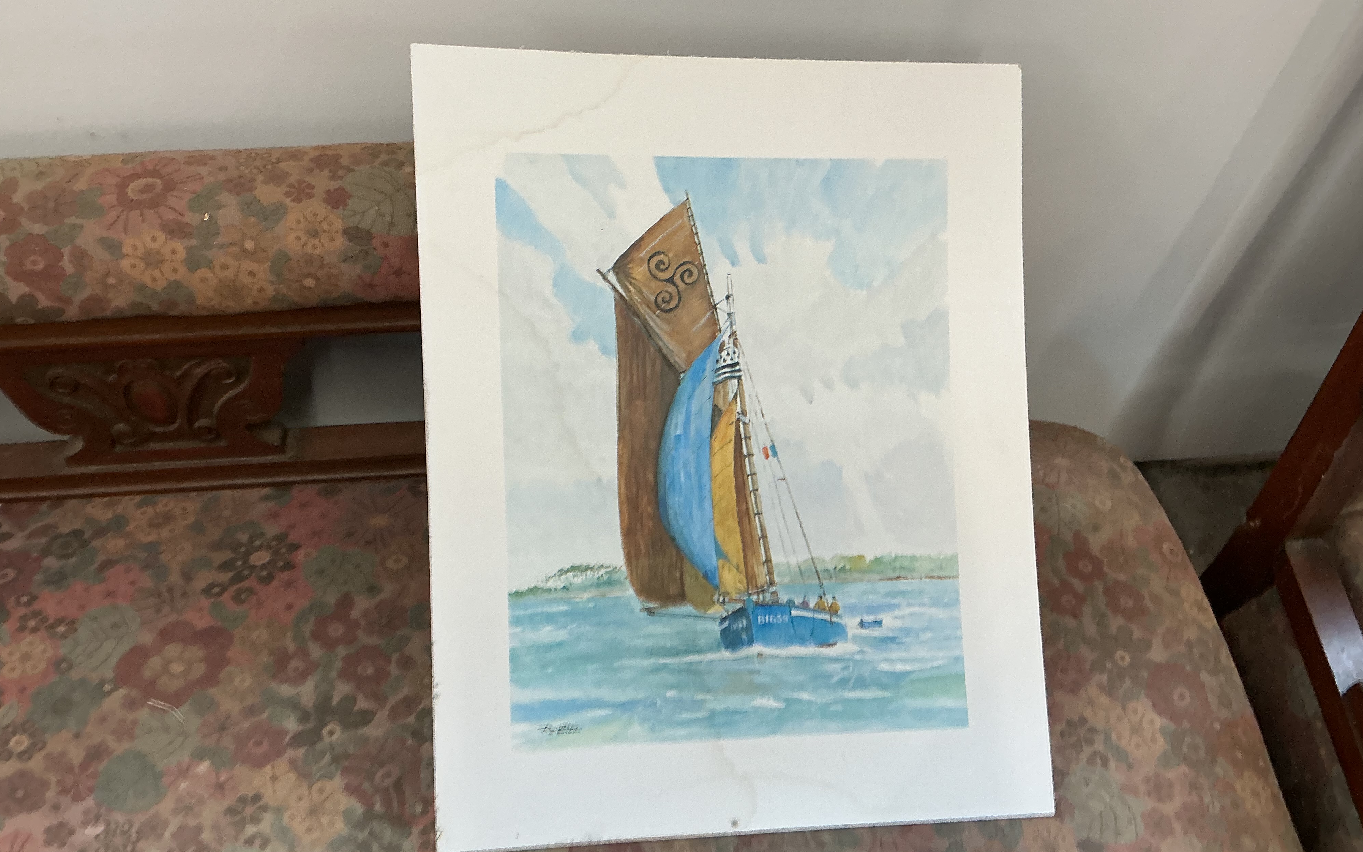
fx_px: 1152
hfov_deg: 61.2
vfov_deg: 40.6
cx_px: 683
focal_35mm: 31
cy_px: 428
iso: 50
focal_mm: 3
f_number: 1.8
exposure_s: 1/60
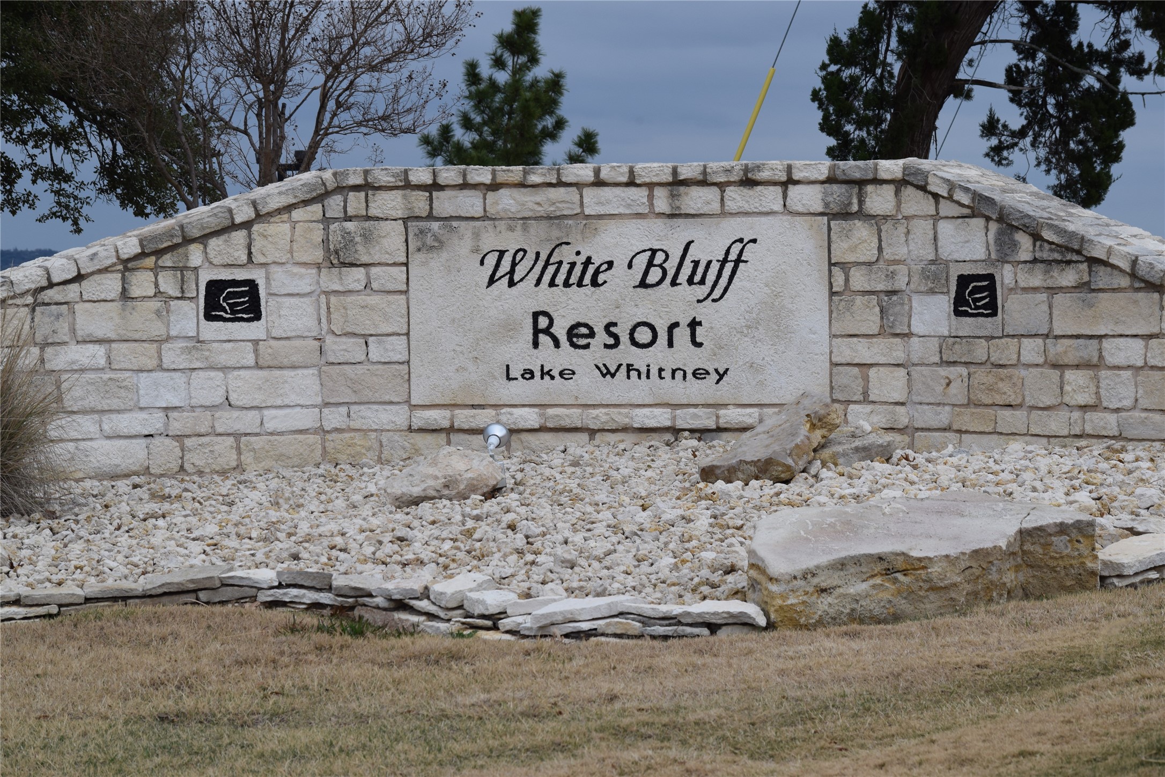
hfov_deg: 16.1
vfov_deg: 10.8
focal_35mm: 128
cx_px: 582
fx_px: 4126
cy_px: 388
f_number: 9
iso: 200
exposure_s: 1/320
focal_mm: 85
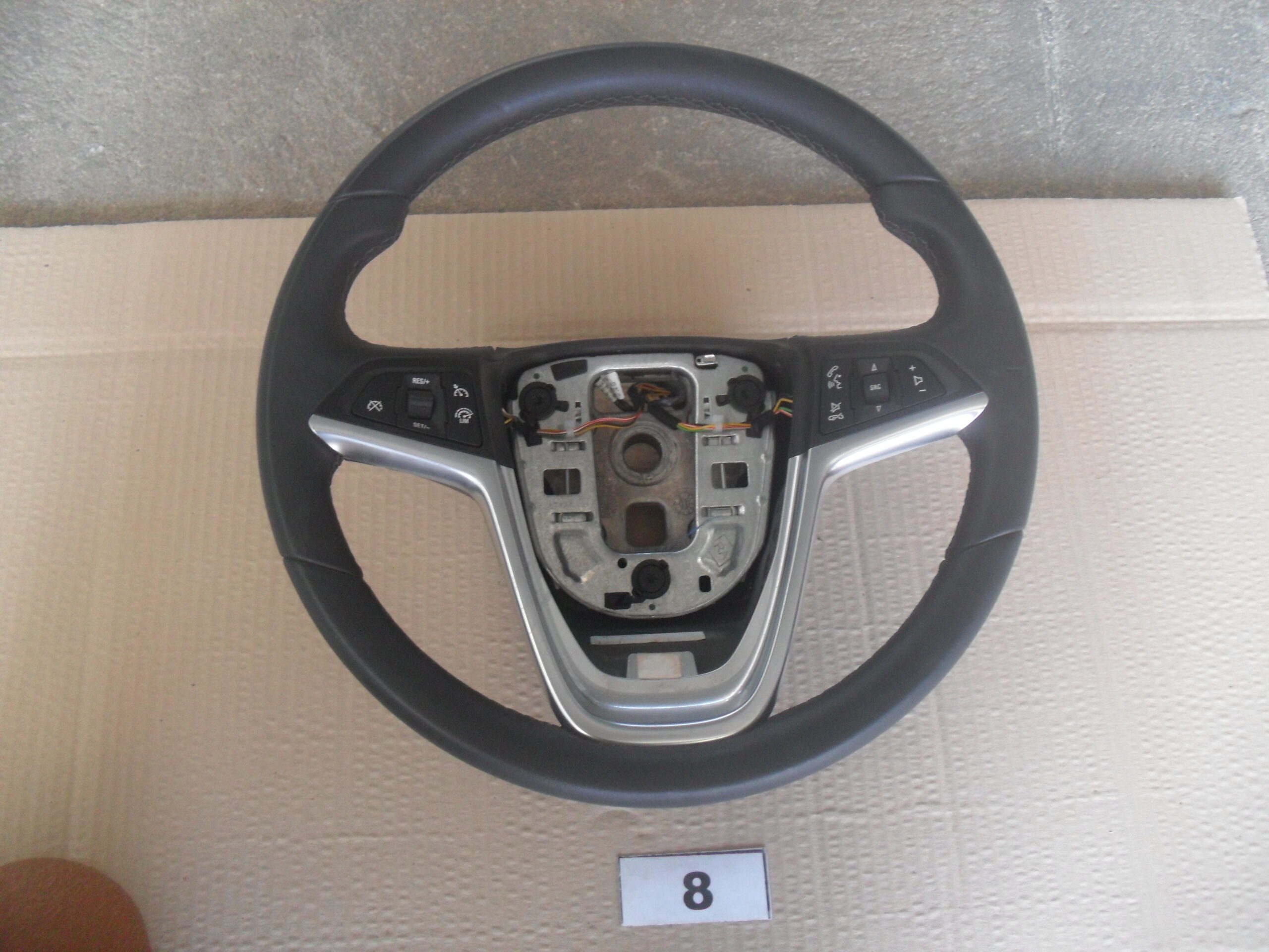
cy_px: 476
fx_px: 1283
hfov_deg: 52.6
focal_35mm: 35
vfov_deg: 40.7
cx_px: 634
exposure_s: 1/30
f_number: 3
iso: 200
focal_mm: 6.3
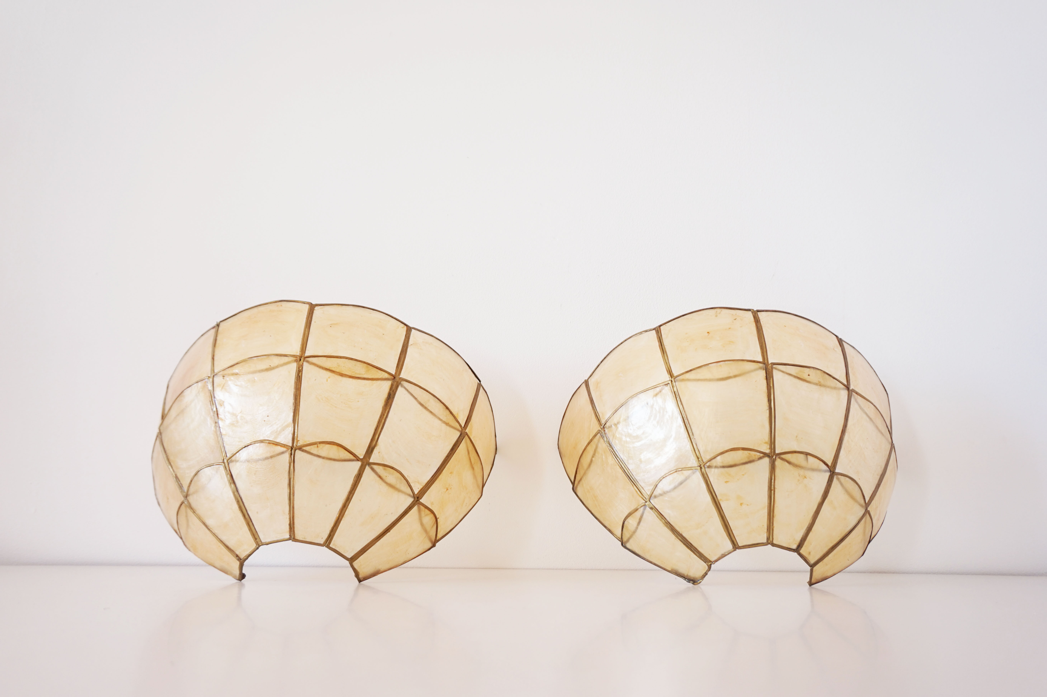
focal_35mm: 30
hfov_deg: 62.0
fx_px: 872
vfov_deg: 43.6
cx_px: 524
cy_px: 348
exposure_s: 1/60
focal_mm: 20
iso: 100
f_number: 4
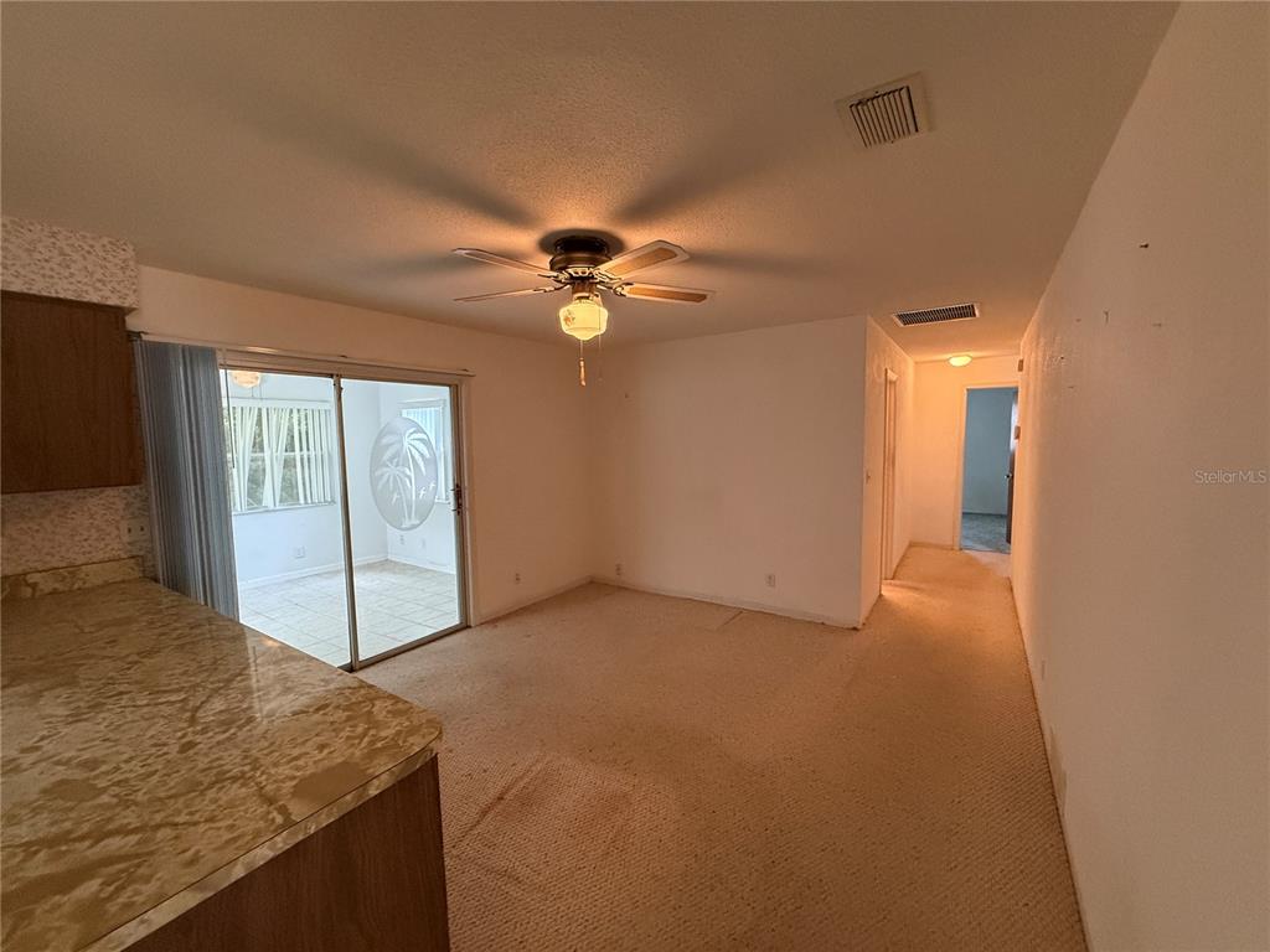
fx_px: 514
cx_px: 635
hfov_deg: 102.1
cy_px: 476
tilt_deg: -4.0
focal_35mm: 14
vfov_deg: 85.7
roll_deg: +0.3
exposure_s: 1/120
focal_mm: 2.22
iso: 640
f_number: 2.2
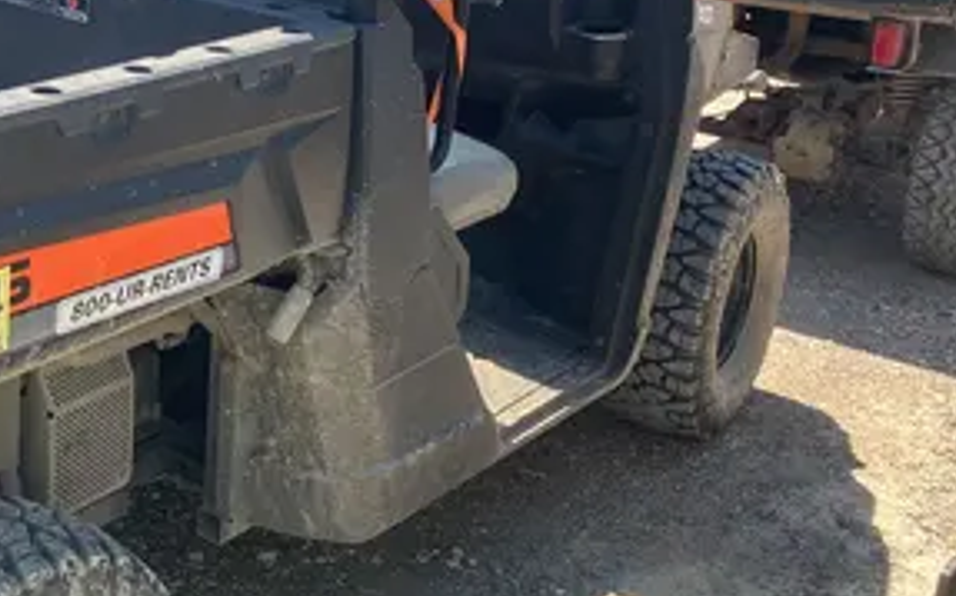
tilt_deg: -18.7
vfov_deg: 22.6
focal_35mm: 57
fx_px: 1484
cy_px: 211
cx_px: 107
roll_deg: -0.3
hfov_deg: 33.9
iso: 32
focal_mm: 3.99
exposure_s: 1/437
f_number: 1.8
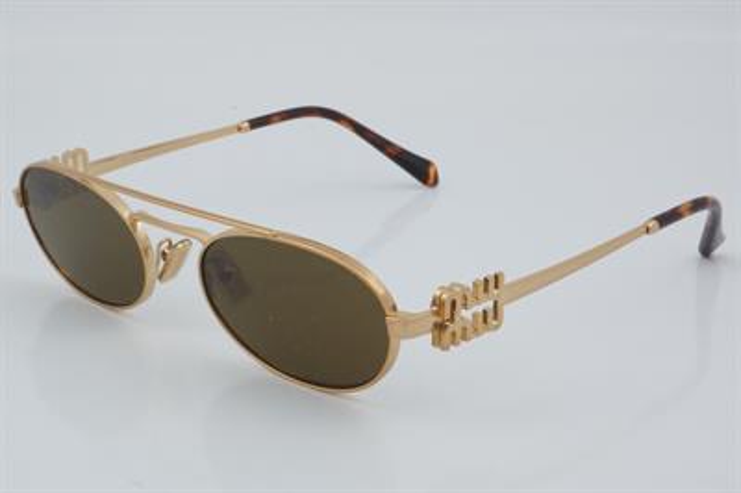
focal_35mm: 75
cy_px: 246
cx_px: 370
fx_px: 1542
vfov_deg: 18.2
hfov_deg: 27.0
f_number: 32
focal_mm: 50
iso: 100
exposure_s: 1/4
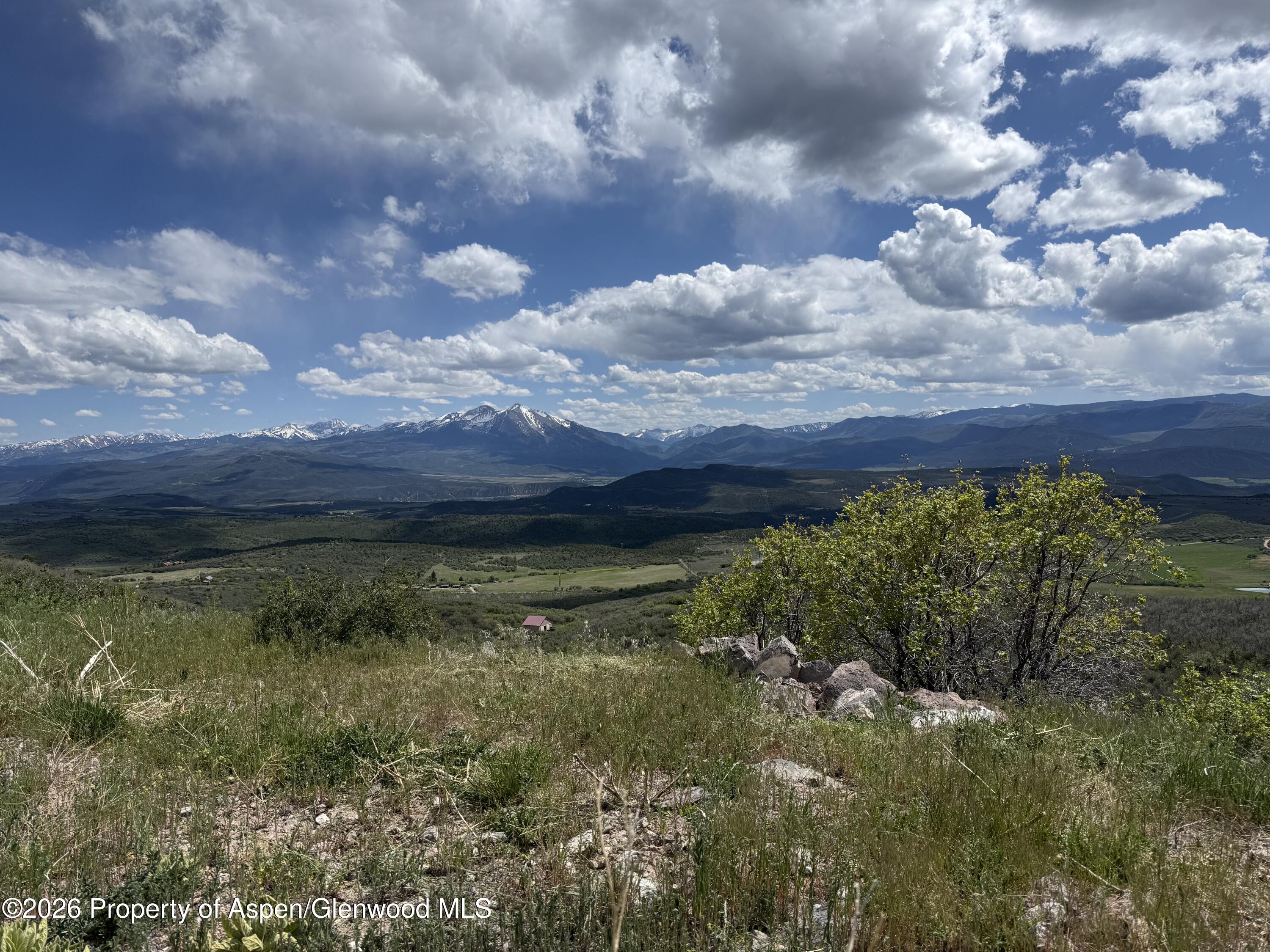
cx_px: 635
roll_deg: +1.5
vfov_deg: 56.8
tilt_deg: -2.2
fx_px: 881
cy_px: 476
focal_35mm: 24
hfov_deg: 71.6
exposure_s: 1/10309
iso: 80
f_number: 1.78
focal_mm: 6.76
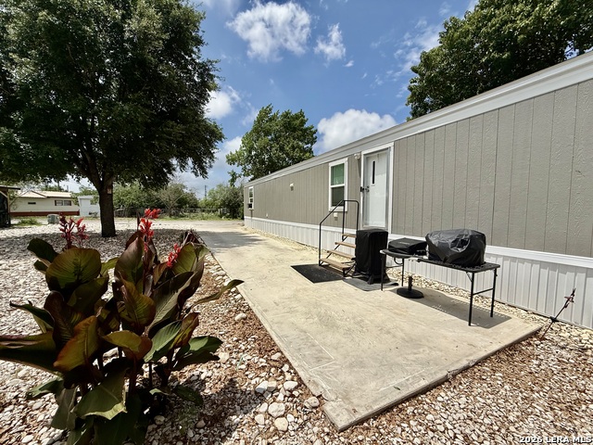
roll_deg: -0.1
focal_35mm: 14
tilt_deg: -3.2
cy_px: 222
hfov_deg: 102.1
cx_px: 296
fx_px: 240
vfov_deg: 85.7
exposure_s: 1/5155
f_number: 2.2
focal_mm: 2.22
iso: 50
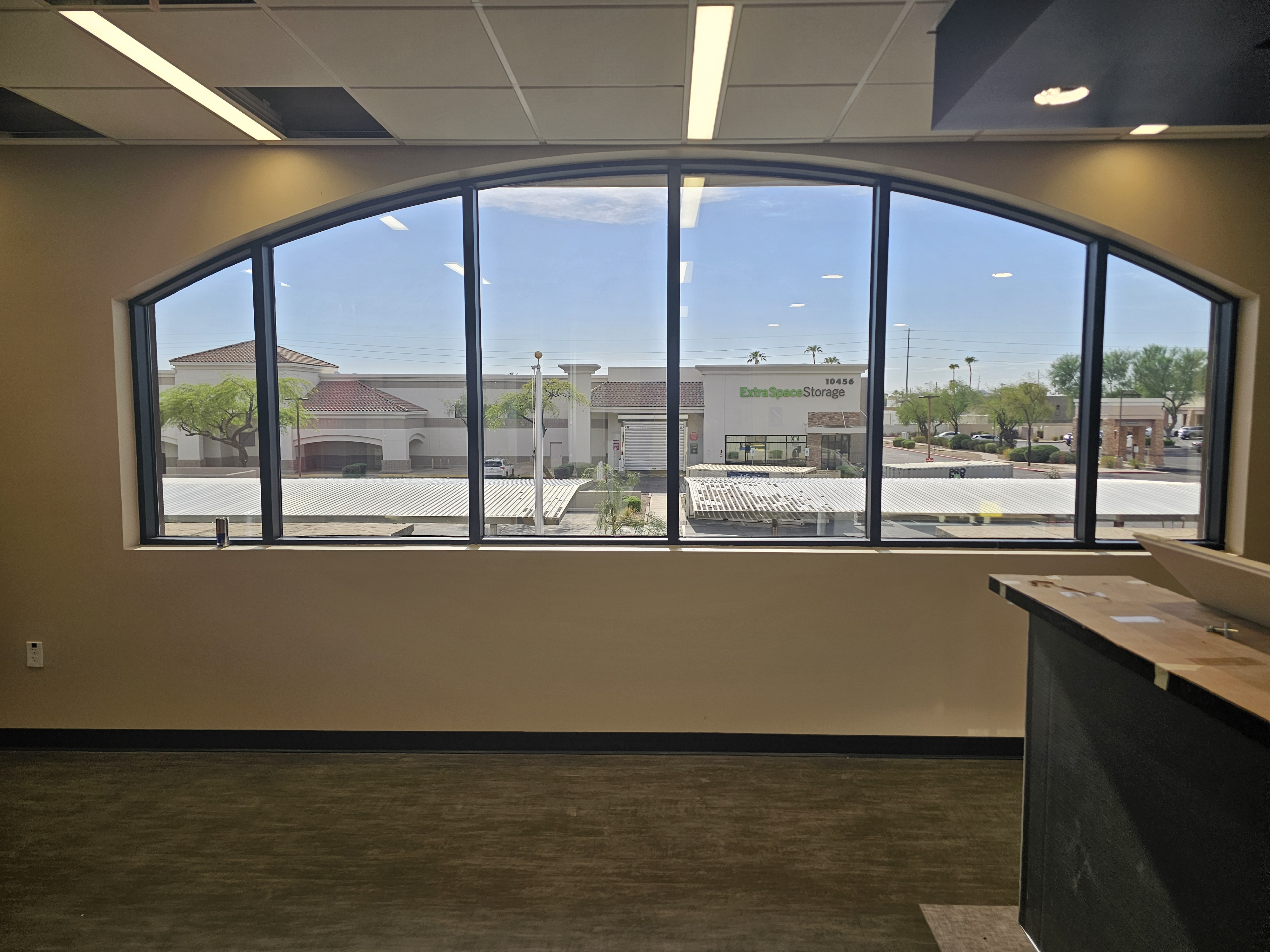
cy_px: 476
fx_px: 844
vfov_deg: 58.9
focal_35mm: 23
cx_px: 635
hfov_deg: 73.9
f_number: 1.7
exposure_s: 1/180
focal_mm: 6.3
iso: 20
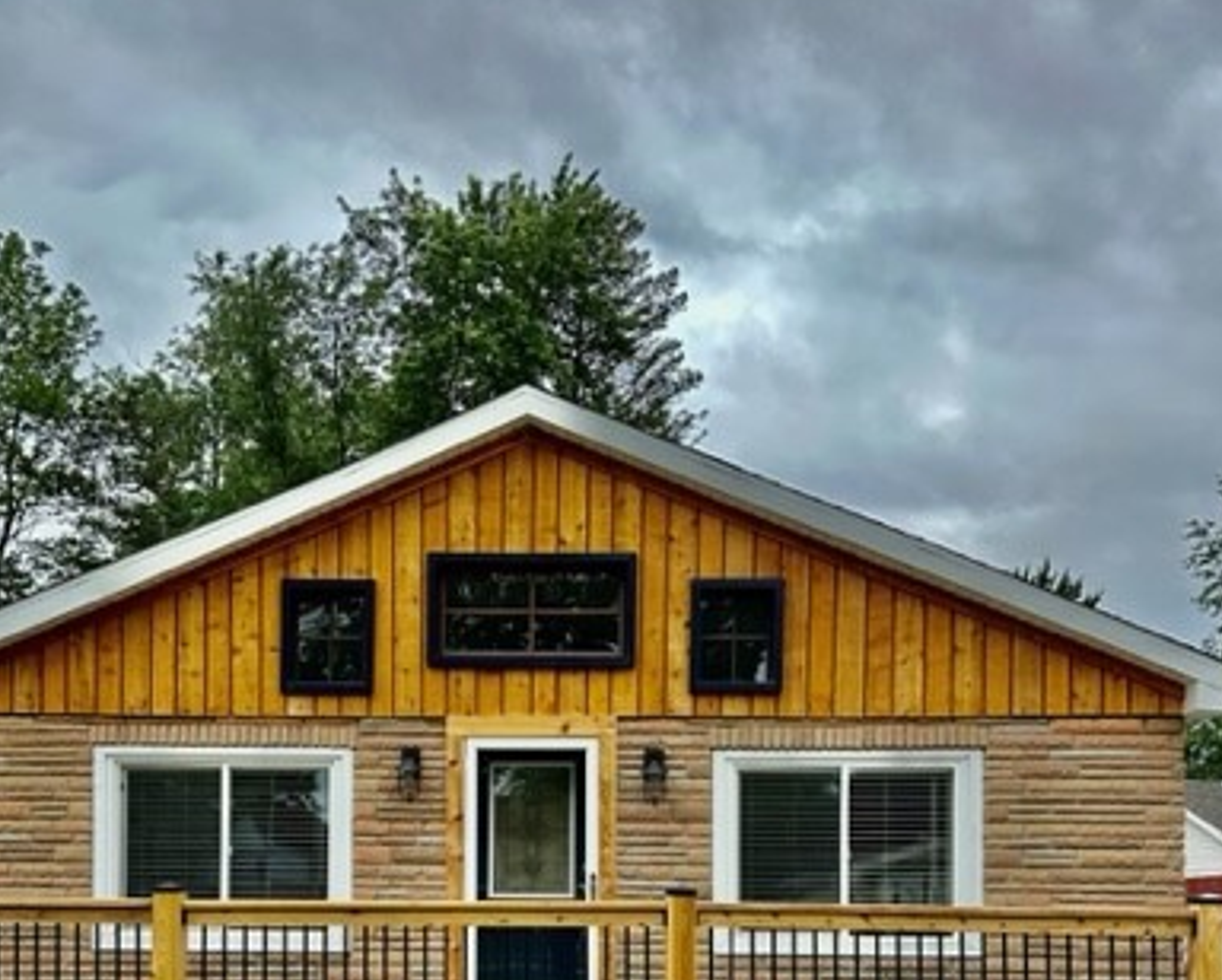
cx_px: 525
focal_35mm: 39
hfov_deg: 46.7
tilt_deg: +2.6
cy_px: 872
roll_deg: -1.4
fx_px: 1412
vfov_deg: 36.1
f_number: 1.78
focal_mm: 6.86
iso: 80
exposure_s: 1/3717
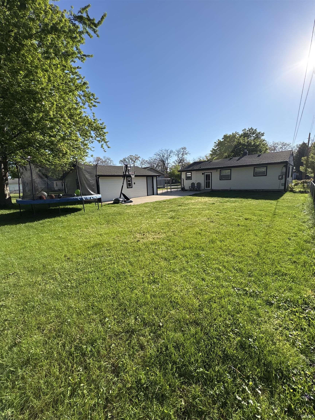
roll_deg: +1.9
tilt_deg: -9.0
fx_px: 170
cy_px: 210
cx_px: 158
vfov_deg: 102.1
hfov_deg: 85.7
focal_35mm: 14
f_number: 2.2
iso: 50
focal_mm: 2.22
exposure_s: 1/1880
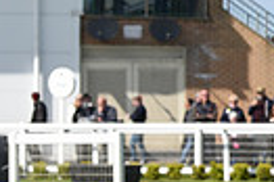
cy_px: 164
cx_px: 604
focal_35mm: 310
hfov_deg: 6.4
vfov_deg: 4.4
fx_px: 2356
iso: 400
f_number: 5.6
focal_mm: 70
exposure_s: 1/2500
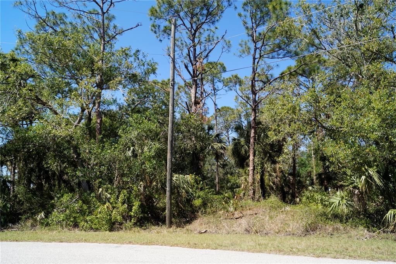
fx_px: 297
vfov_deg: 47.9
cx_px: 198
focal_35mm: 27
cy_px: 132
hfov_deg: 67.4
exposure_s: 1/80
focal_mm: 18
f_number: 11
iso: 100
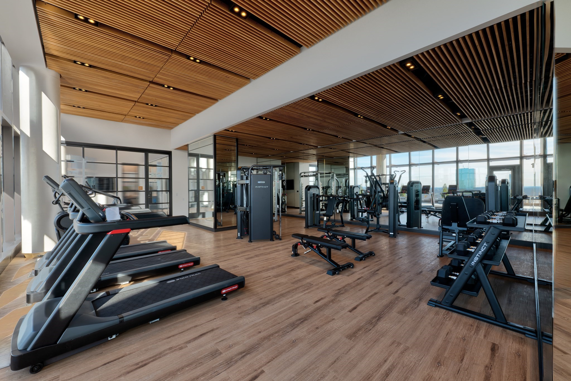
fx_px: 222
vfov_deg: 81.3
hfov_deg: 104.2
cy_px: 190
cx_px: 286
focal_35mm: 14
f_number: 16
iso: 200
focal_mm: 14
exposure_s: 1/4
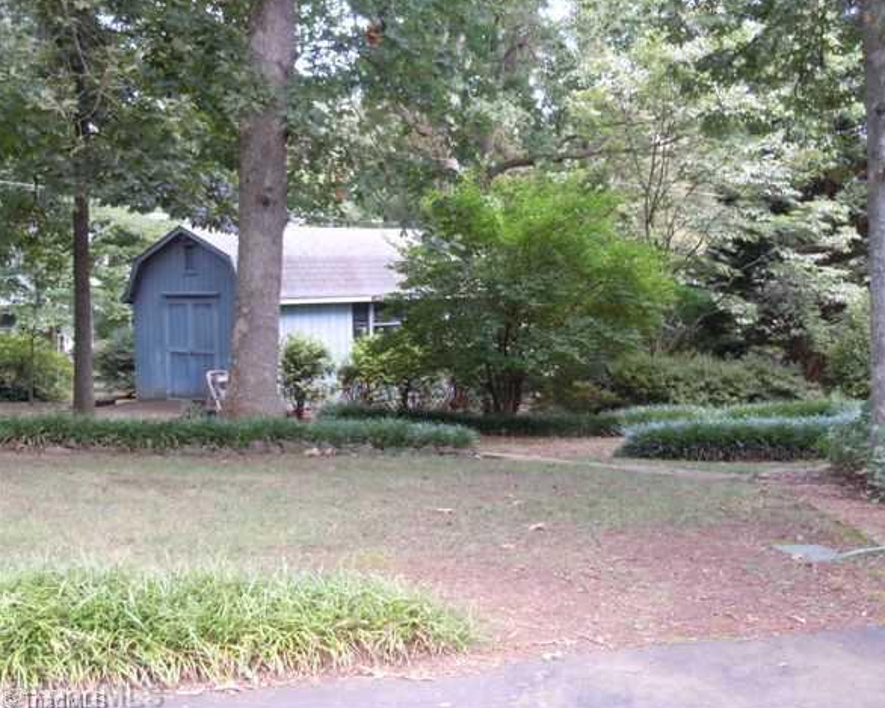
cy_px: 352
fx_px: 1257
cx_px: 480
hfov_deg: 38.7
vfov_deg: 31.5
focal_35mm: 48
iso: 320
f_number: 4.6
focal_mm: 8.1
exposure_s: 1/60
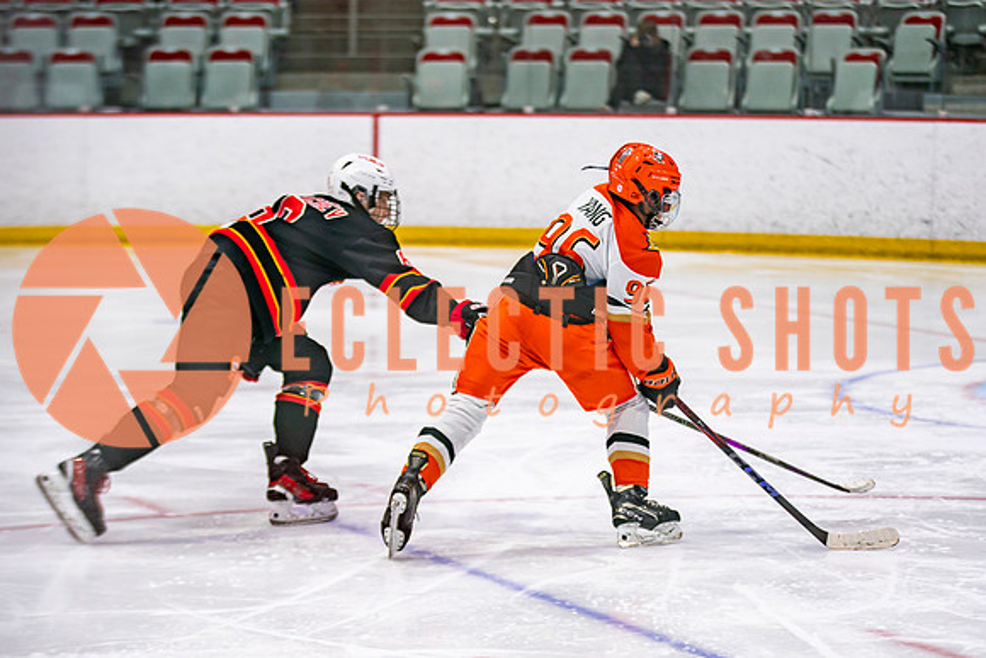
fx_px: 3708
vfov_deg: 10.1
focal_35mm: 135
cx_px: 519
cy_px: 390
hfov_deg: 15.1
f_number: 2.8
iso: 800
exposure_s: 1/640
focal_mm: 105
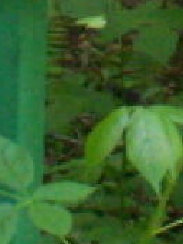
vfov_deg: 3.2
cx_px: 441
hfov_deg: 2.5
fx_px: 4201
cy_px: -622
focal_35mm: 596
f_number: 3.2
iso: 400
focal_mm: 12.4
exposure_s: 1/200
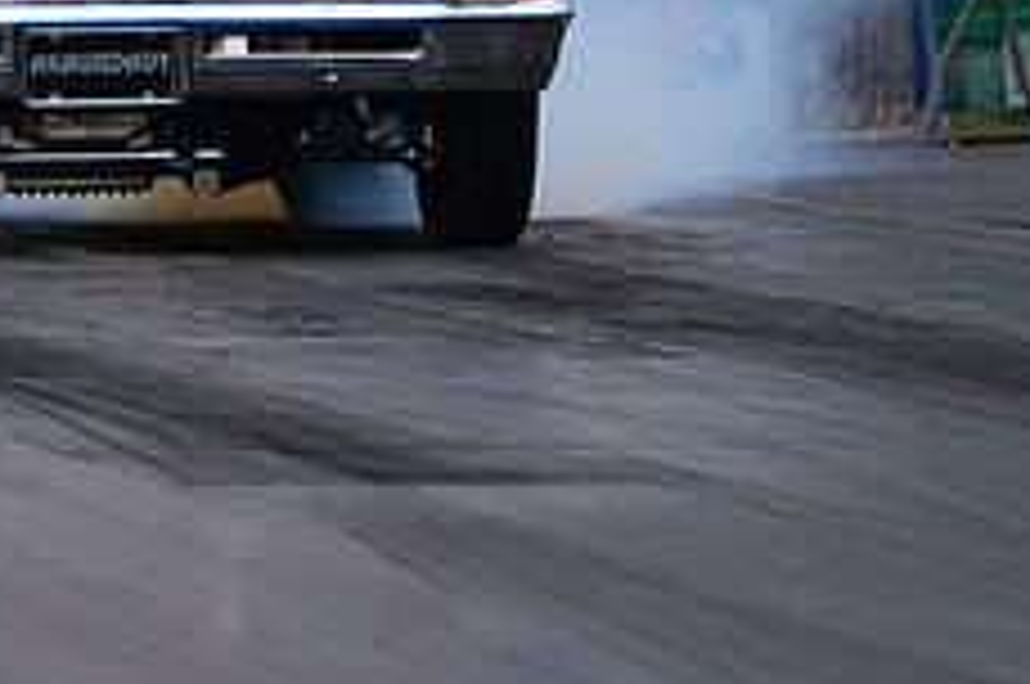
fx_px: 21714
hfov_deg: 2.7
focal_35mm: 760
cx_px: 94
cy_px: -54
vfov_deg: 1.8
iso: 1000
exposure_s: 1/2000
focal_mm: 200
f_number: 5.6
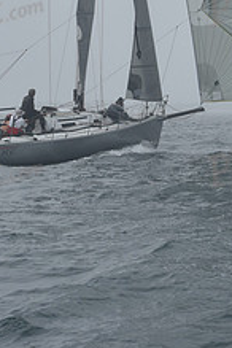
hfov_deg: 7.4
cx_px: 126
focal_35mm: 185
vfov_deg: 10.9
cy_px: -75
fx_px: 1788
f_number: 11
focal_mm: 70
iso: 250
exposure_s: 1/800
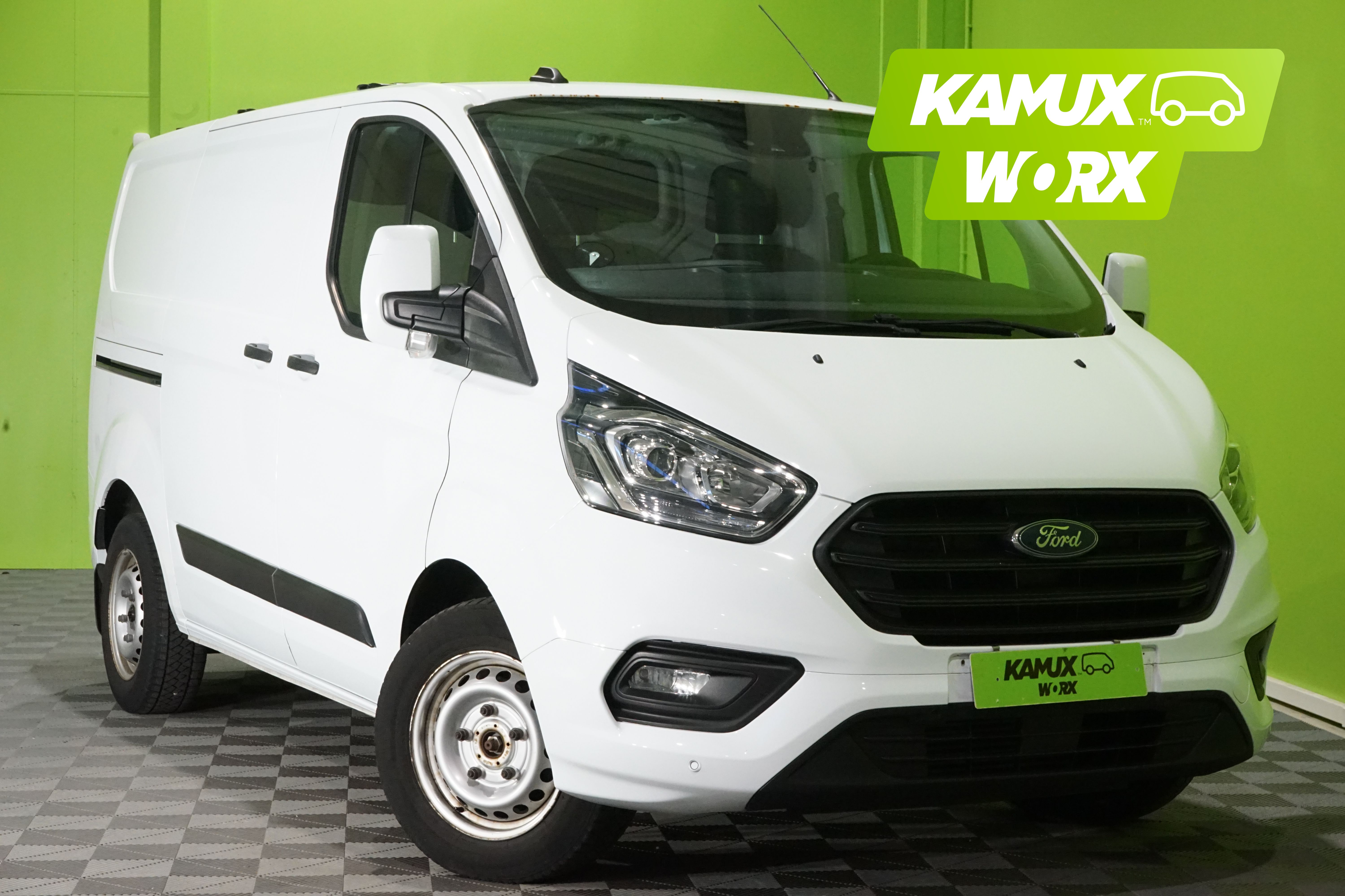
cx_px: 672
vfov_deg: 20.3
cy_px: 448
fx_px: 2503
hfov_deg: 30.1
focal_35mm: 67
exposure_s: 1/40
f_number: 16
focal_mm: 67
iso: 6400
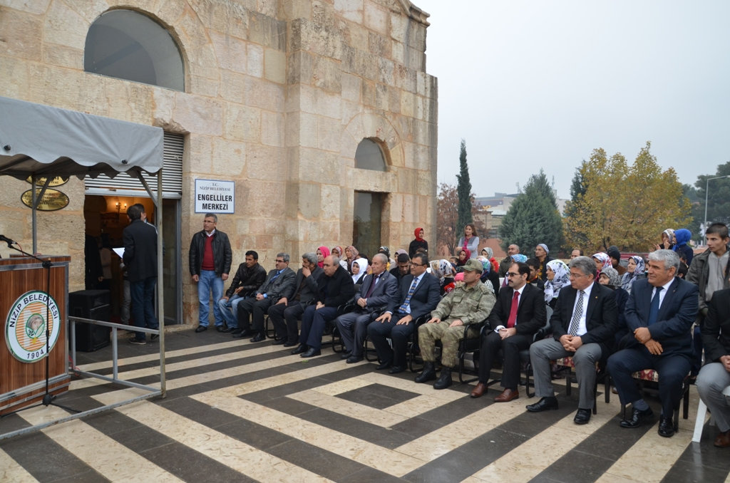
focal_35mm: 27
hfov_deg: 67.5
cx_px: 365
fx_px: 546
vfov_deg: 47.7
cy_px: 242
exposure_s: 1/125
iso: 360
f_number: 5.6
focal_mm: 18
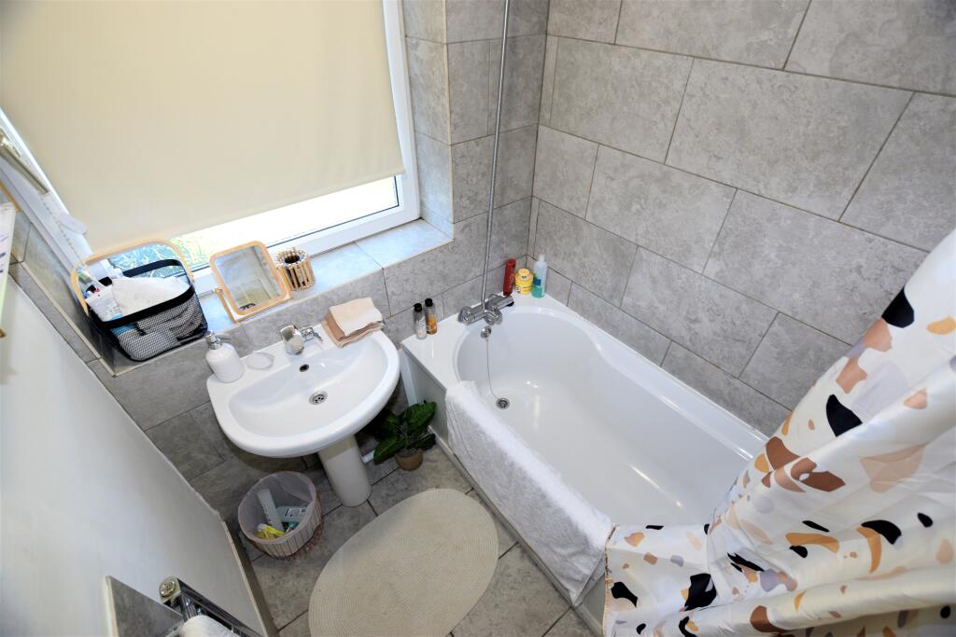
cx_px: 478
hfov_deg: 100.4
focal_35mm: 15
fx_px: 398
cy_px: 318
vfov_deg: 77.3
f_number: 5
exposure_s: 1/100
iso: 400
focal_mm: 10
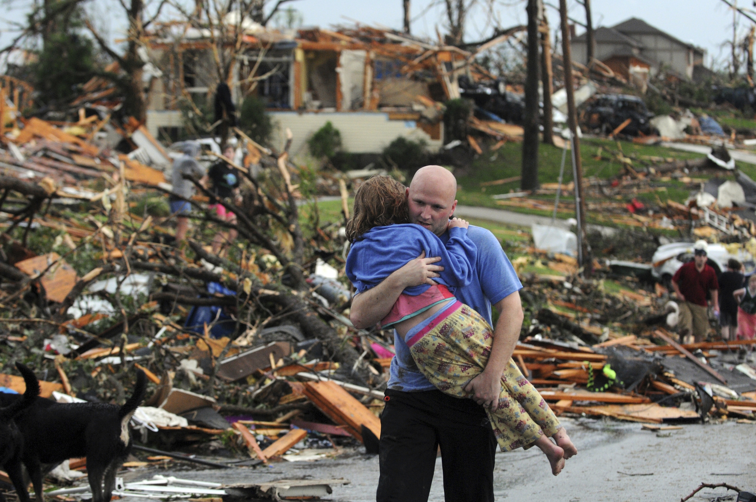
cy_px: 251
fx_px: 2202
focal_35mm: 105
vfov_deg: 13.0
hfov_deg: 19.5
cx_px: 378
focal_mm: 70
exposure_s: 1/125
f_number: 3.2
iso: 1000
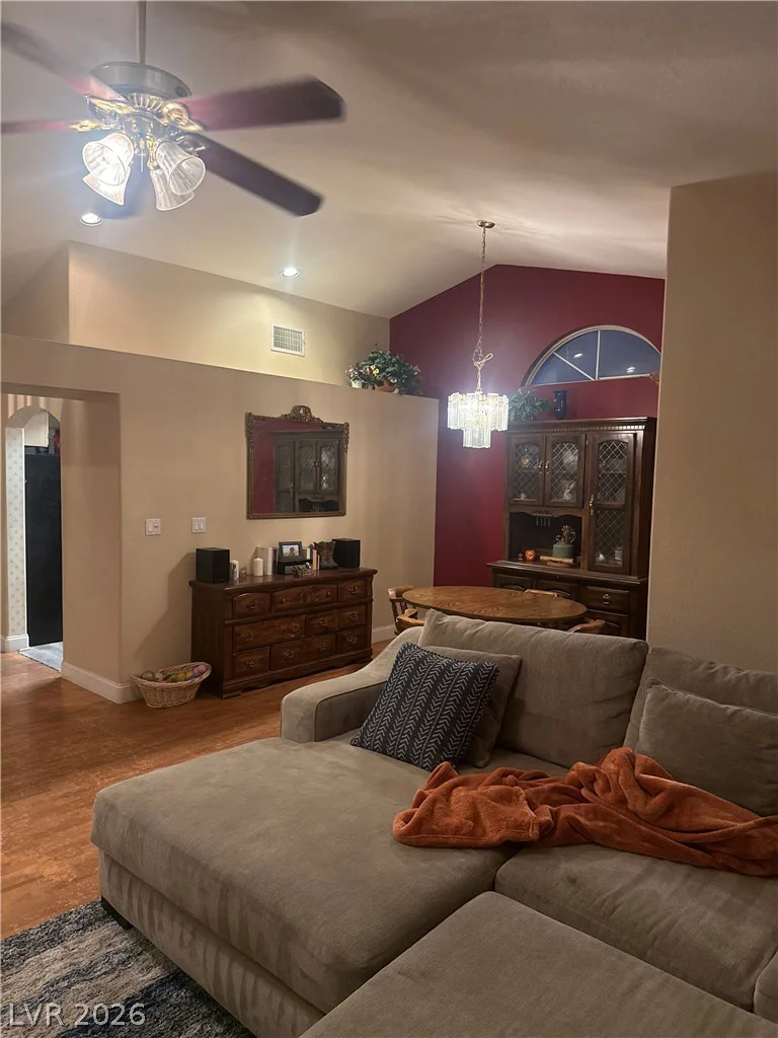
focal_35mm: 24
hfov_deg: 56.8
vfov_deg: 71.6
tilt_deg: -2.8
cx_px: 389
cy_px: 519
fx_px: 719
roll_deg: -1.2
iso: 320
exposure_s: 1/60
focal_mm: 6.76
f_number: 1.78
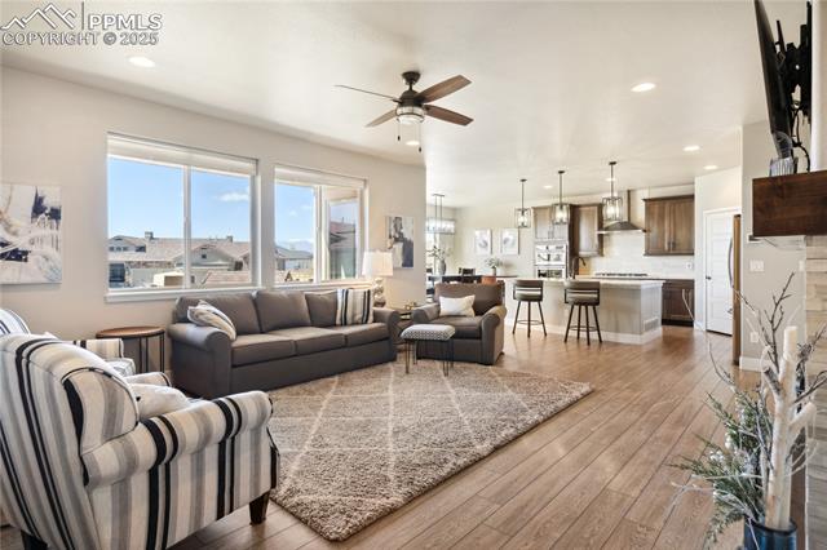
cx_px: 414
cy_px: 275
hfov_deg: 90.0
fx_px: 413
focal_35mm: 18
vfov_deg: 67.3
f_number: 8
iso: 125
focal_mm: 18
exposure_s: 1/30
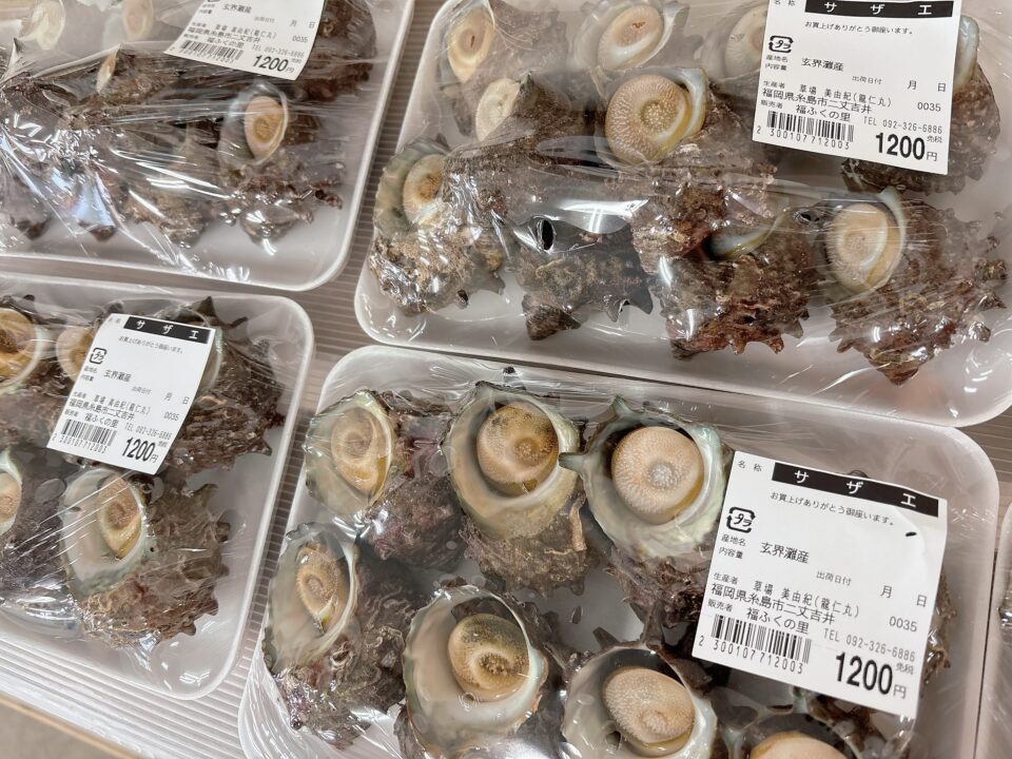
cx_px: 506
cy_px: 380
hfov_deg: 67.3
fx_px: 760
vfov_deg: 53.1
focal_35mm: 26
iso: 160
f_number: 1.6
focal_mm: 5.96
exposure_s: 1/60
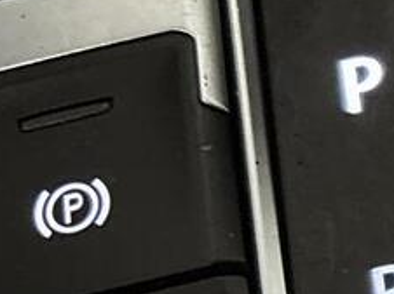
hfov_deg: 9.8
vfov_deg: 8.9
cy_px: 197
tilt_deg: -63.5
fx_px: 1887
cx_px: 1076
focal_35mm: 166
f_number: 1.6
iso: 1000
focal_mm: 5.96
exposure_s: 1/29
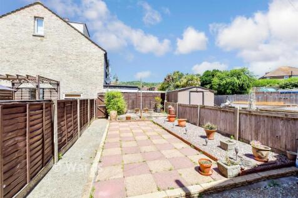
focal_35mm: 15
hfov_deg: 100.4
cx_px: 149
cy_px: 99
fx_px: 124
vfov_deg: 77.3
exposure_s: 1/500
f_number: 6.3
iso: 160
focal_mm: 10
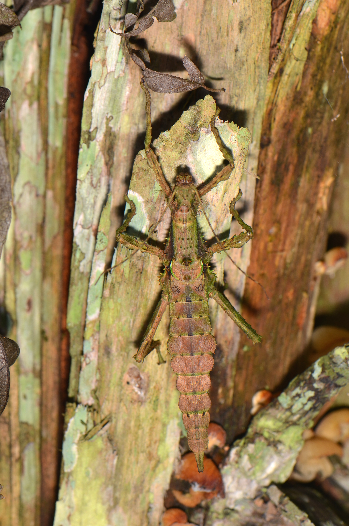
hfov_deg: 8.7
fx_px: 2301
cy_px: 263
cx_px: 174
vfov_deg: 13.1
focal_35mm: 158
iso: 100
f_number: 11
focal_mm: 105
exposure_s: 1/200
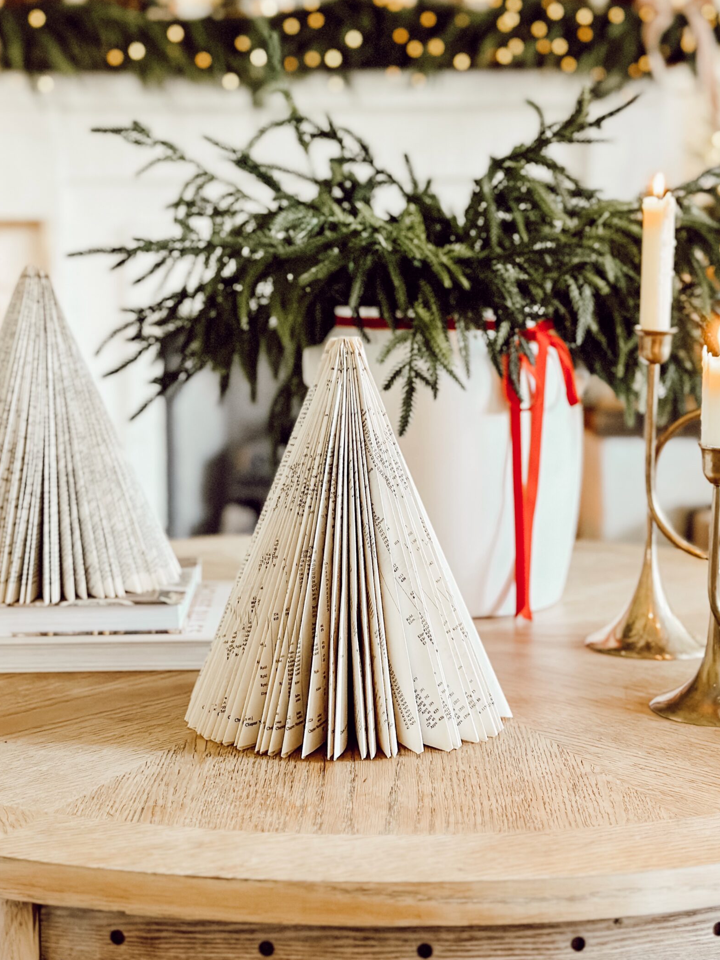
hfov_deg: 24.8
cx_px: 342
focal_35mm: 59
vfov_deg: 32.6
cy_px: 401
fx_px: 1636
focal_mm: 6.86
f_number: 1.8
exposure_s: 1/60
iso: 250
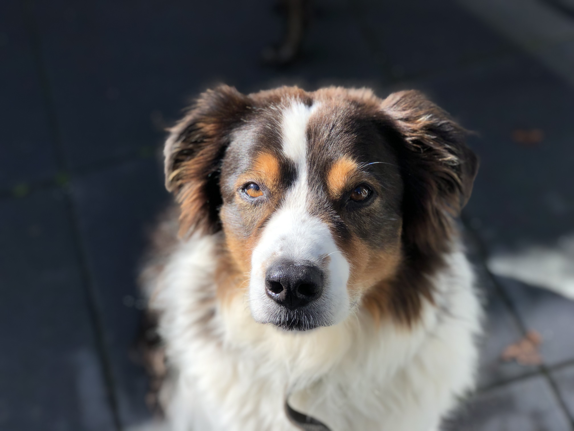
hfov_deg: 33.8
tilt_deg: -54.5
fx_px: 945
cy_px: 216
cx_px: 287
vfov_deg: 25.7
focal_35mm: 57
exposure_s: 1/704
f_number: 2.8
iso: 20
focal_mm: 6.6
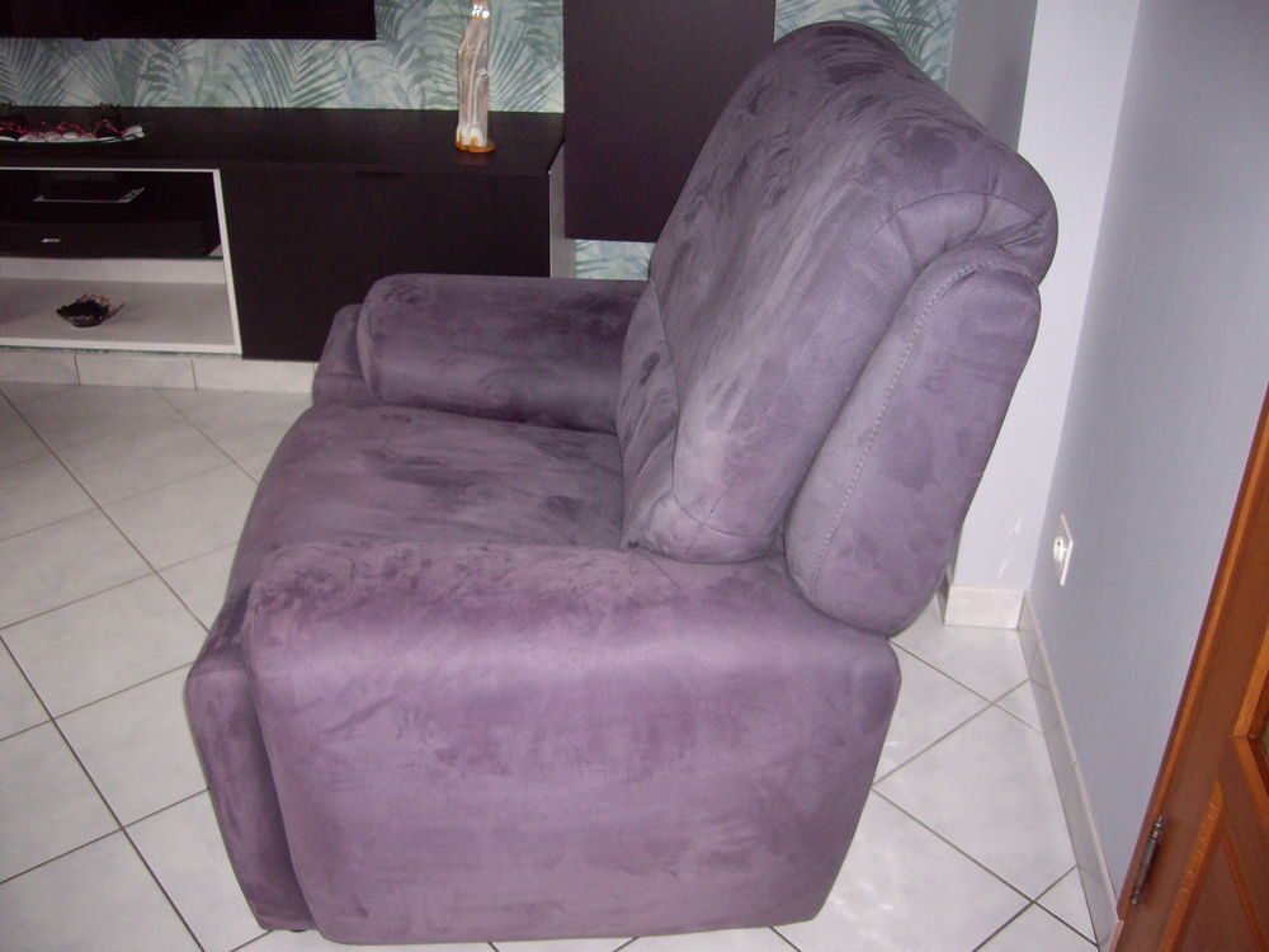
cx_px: 634
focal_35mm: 38
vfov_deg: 37.7
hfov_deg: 49.0
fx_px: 1393
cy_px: 476
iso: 200
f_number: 2.7
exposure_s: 1/40
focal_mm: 6.2
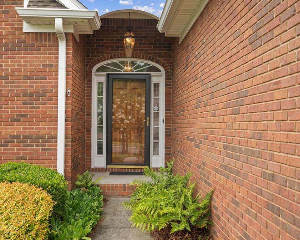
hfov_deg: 45.7
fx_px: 355
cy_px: 119
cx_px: 130
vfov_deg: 37.3
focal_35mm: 40
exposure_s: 1/30
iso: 400
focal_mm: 35
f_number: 9
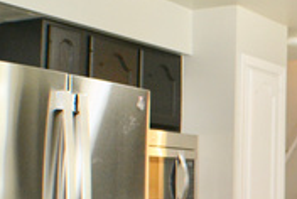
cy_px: 159
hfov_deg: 17.9
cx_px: 348
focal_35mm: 109
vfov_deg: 12.6
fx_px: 901
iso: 640
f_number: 3.8
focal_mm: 20
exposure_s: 1/60
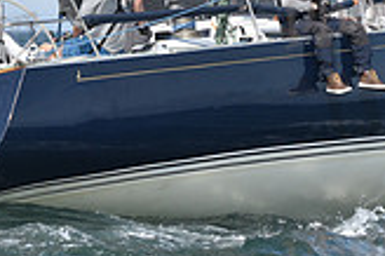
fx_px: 2650
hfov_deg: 8.3
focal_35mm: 248
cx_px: 162
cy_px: -102
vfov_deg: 5.5
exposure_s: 1/1250
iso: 200
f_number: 5.6
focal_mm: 70
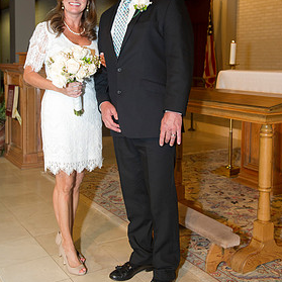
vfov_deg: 35.0
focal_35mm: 48
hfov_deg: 35.4
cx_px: 140
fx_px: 442
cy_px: 91
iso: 1250
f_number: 5
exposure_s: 1/125
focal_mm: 35
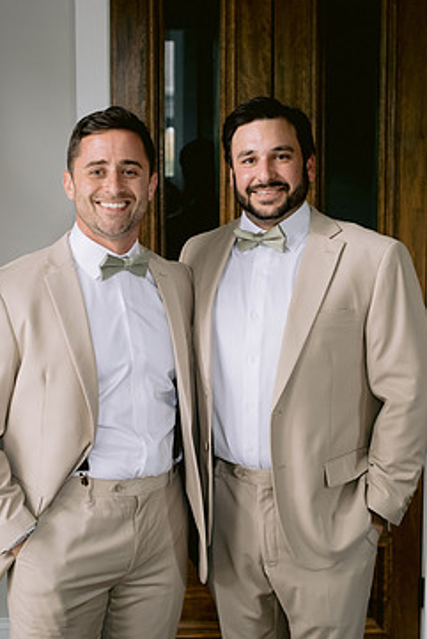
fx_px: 1173
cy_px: 347
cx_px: 202
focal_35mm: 66
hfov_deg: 20.6
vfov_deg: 30.5
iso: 1250
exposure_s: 1/125
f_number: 2.8
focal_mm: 35
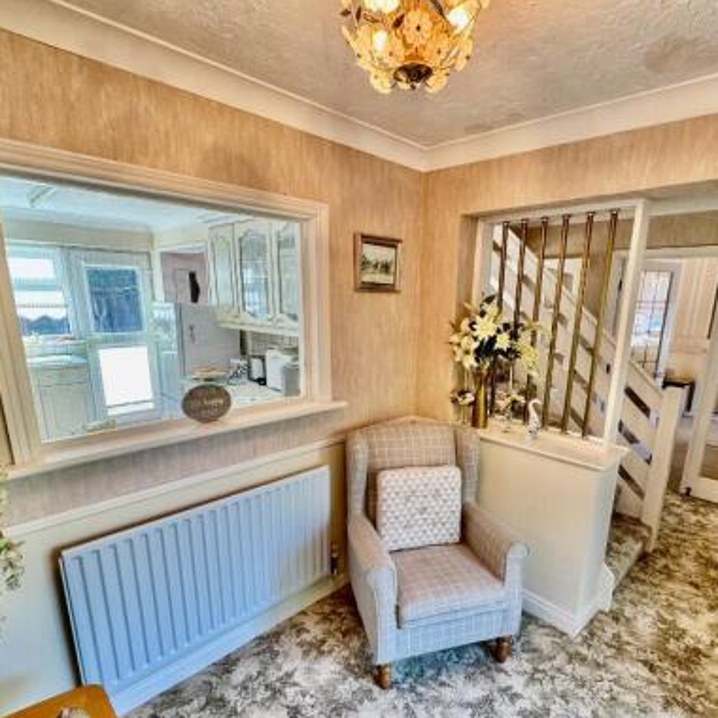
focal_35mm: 19
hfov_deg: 77.4
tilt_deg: -16.1
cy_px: 409
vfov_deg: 77.3
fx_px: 446
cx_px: 396
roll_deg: -1.6
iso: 125
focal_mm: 2.22
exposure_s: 1/100
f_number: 2.2
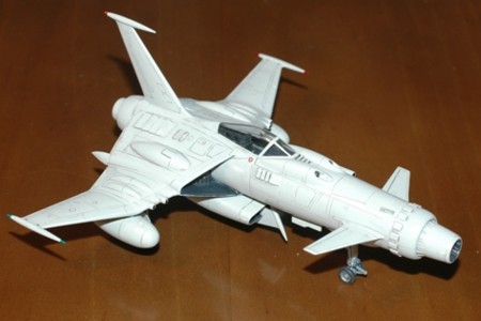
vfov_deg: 18.2
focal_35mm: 75
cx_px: 240
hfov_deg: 27.0
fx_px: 1002
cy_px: 160
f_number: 9
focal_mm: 50
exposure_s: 1/50
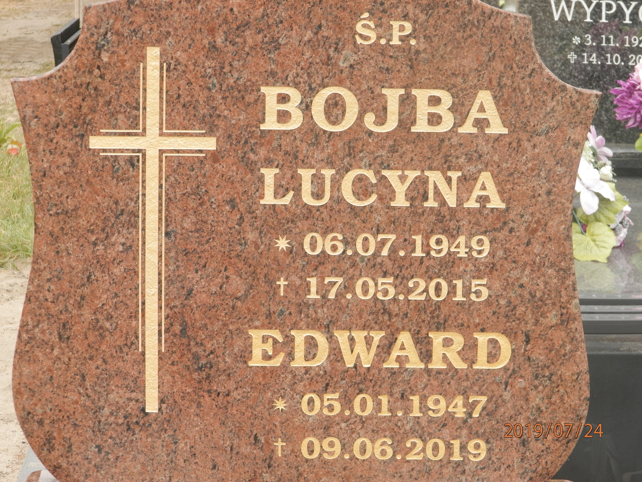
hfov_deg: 14.9
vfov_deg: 11.2
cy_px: 241
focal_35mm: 132
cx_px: 321
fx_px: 2448
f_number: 4.7
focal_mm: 23.6
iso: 125
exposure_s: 1/160
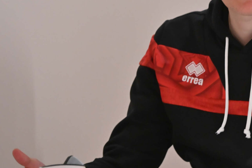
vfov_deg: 5.2
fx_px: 1835
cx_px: 247
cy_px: 21
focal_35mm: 262
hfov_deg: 7.8
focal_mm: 120
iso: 5000
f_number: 4
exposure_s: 1/250
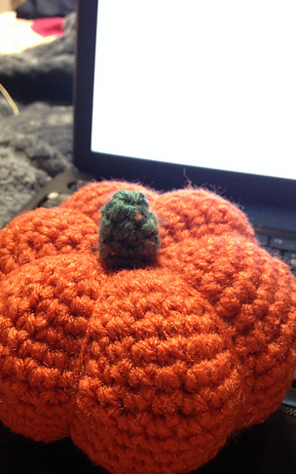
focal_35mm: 36
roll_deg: -5.6
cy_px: 235
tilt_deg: -37.9
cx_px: 129
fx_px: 464
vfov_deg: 54.0
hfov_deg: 35.3
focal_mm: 4.12
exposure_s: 1/20
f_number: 2.4
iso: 200
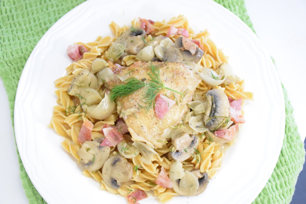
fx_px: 408
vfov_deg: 28.1
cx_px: 153
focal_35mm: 48
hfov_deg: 41.1
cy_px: 102
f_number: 4
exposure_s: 1/160
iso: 5000
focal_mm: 32
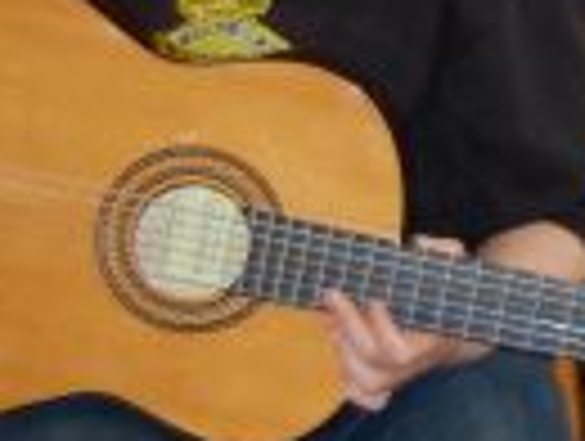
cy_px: 81
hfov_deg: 8.6
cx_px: 1148
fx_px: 3714
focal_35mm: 219
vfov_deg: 6.8
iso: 400
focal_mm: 31
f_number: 4.5
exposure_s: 1/60
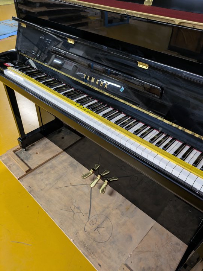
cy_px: 136
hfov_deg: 54.9
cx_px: 102
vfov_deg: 69.4
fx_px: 195
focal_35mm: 25
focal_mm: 5.43
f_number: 1.89
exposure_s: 1/30
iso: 209
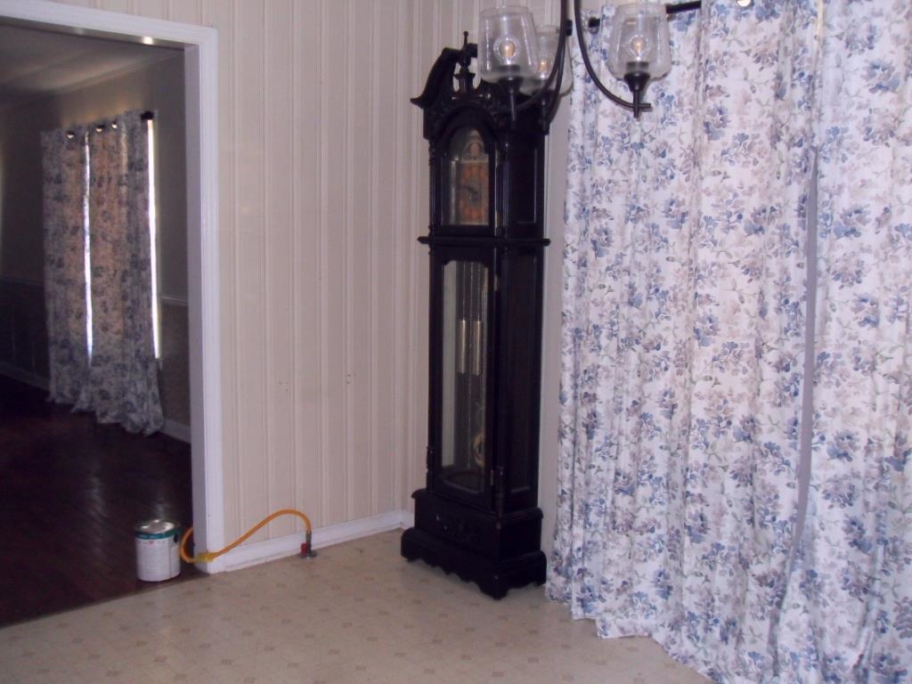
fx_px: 922
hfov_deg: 52.6
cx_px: 456
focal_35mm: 35
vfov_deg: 40.7
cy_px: 342
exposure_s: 1/45
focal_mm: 6.3
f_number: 3.5
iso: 400
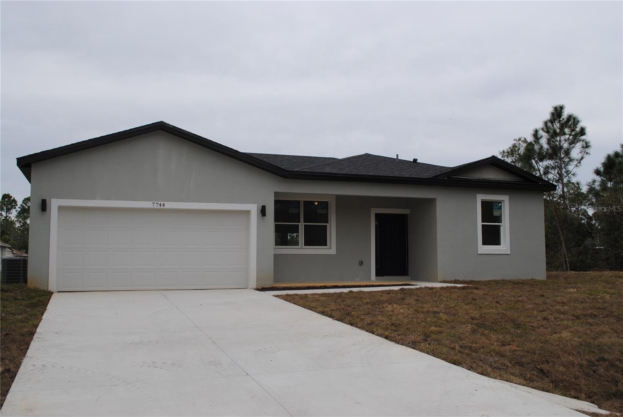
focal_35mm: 33
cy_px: 208
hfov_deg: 57.2
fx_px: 572
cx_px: 312
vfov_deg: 40.0
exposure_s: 1/250
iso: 100
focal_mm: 22
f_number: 8
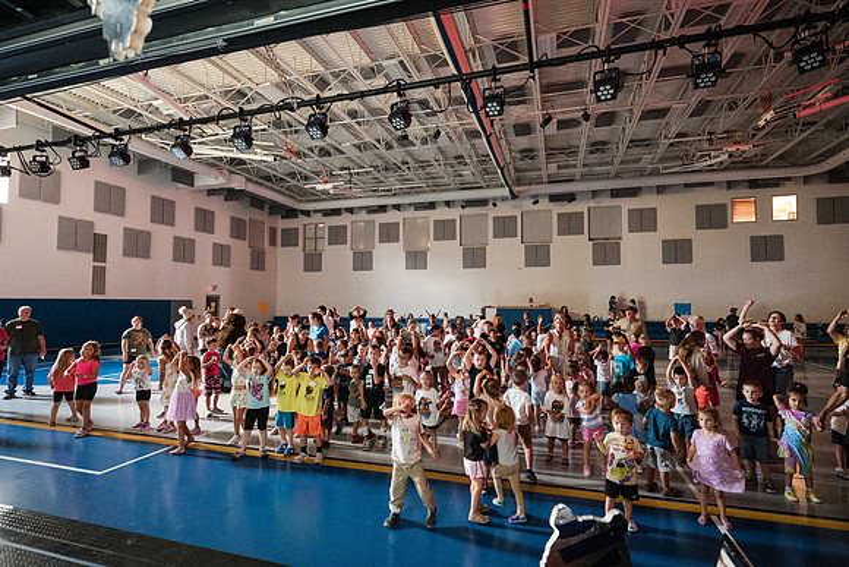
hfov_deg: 88.1
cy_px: 283
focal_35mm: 19
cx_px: 425
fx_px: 439
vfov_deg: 65.6
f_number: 4
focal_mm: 17.5
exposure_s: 1/60
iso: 18000
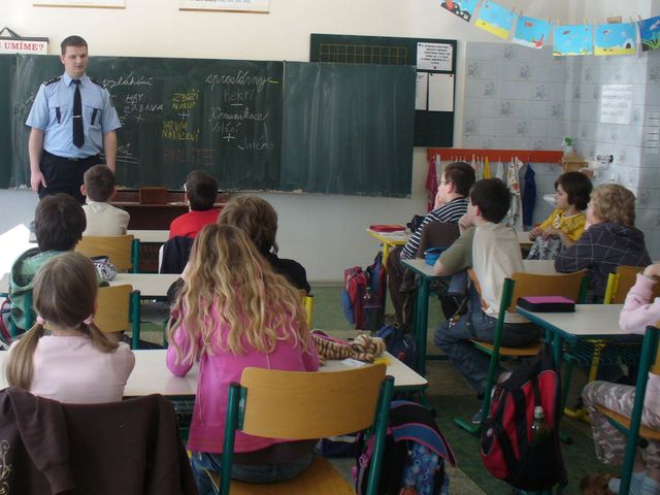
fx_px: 705
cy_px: 248
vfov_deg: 38.7
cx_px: 330
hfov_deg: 50.1
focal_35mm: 37
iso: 80
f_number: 2.8
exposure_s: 1/60
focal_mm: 6.1
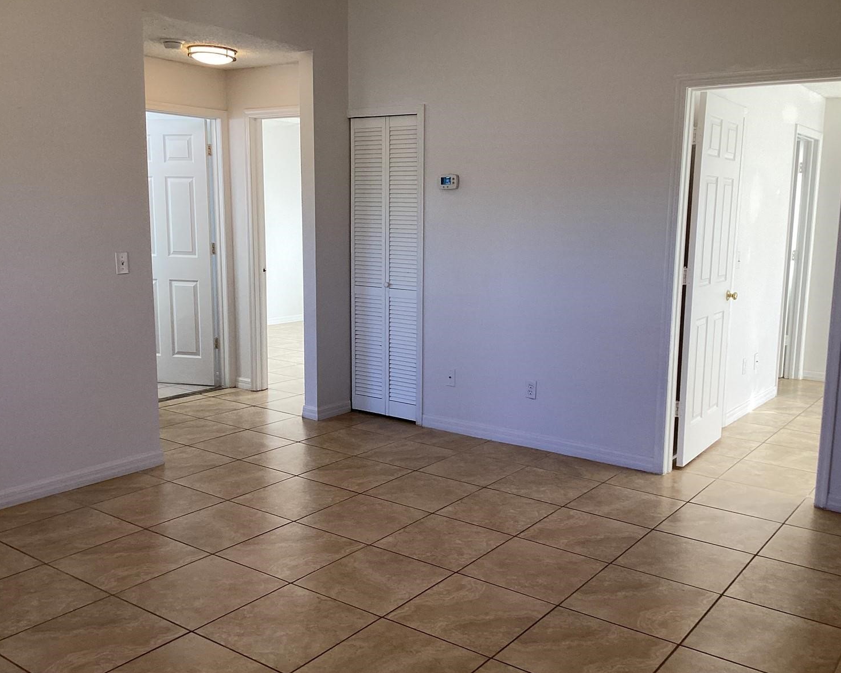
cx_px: 453
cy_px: 338
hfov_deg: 54.2
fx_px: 821
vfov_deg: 44.6
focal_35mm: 33
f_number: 2.4
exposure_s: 1/120
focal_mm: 3.3
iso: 40
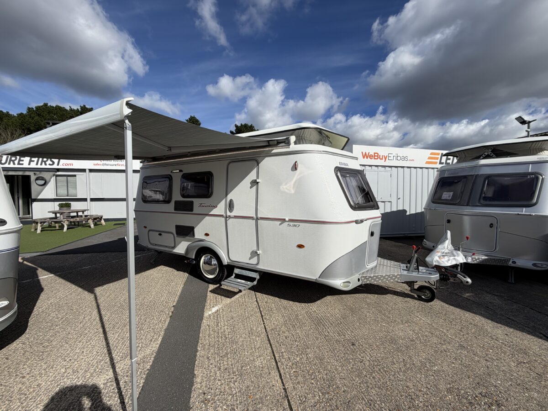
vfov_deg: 85.7
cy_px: 206
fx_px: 222
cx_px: 274
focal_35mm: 14
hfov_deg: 102.1
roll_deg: +0.4
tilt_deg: -0.6
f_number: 2.2
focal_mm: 2.22
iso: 20
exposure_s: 1/1431
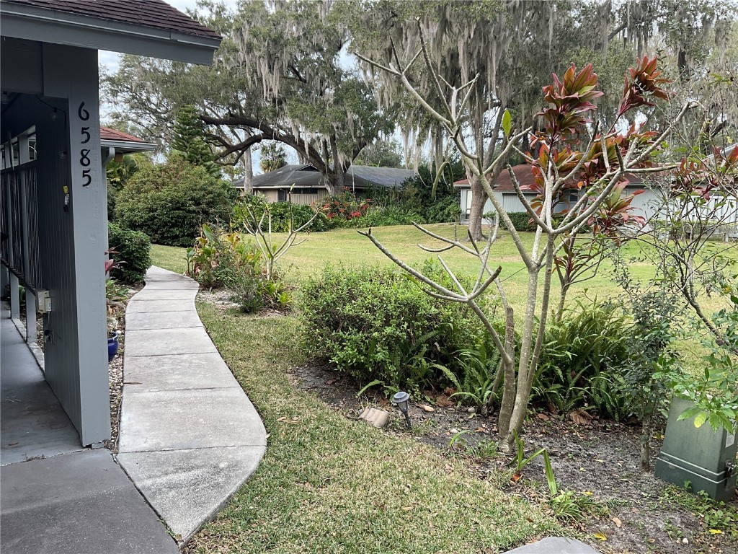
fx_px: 618
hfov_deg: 61.7
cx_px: 369
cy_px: 277
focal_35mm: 29
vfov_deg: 48.2
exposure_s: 1/297
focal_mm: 3
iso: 16
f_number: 1.8
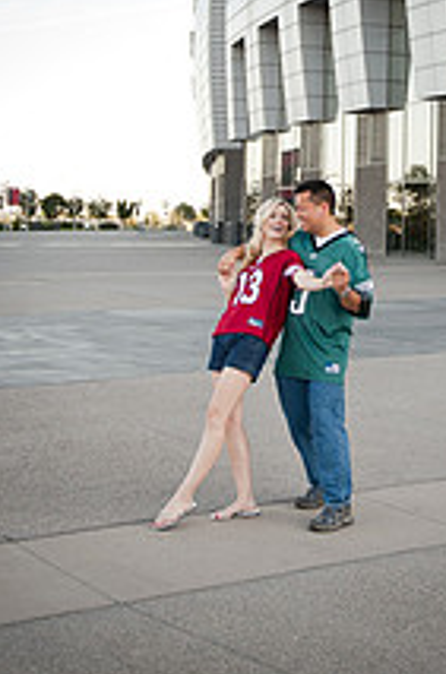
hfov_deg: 18.3
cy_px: 117
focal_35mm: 74
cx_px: 305
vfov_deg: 26.8
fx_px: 1382
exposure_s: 1/800
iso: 200
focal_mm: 35
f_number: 2.8
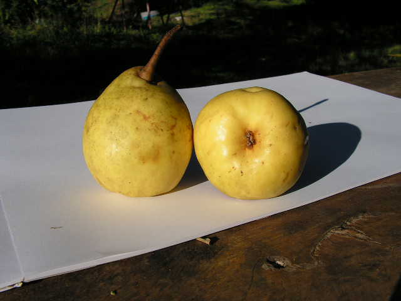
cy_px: 150
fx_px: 417
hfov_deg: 51.4
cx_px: 200
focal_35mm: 36
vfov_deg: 39.7
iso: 64
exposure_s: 1/1000
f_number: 4.8
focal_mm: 6
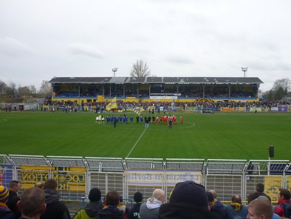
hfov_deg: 55.3
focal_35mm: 33
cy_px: 110
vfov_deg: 43.0
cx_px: 146
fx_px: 277
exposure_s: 1/250
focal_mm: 5.5
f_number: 2.8
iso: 80
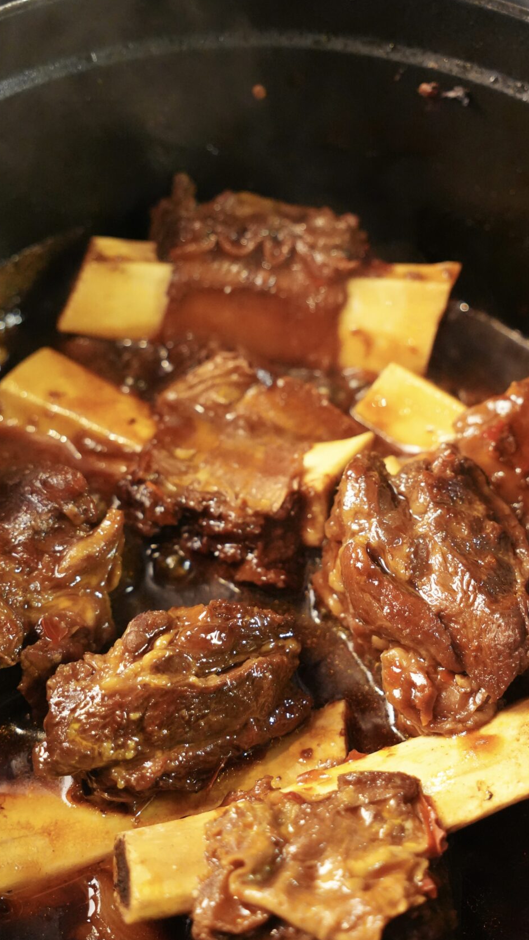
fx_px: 1293
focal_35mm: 52
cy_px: 505
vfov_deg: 40.0
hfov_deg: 23.1
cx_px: 249
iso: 4000
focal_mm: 27.1
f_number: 2.8
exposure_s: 1/160
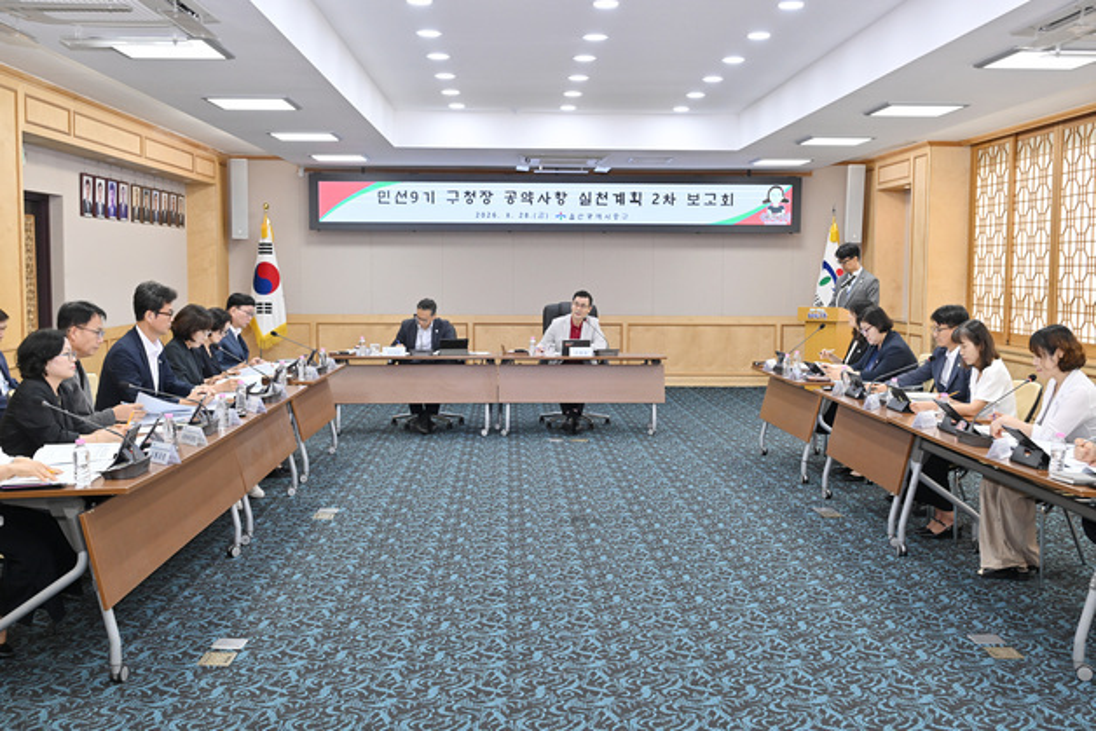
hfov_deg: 49.5
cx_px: 548
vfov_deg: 34.2
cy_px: 366
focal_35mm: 39
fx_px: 1188
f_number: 5
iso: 1600
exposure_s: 1/200
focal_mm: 39
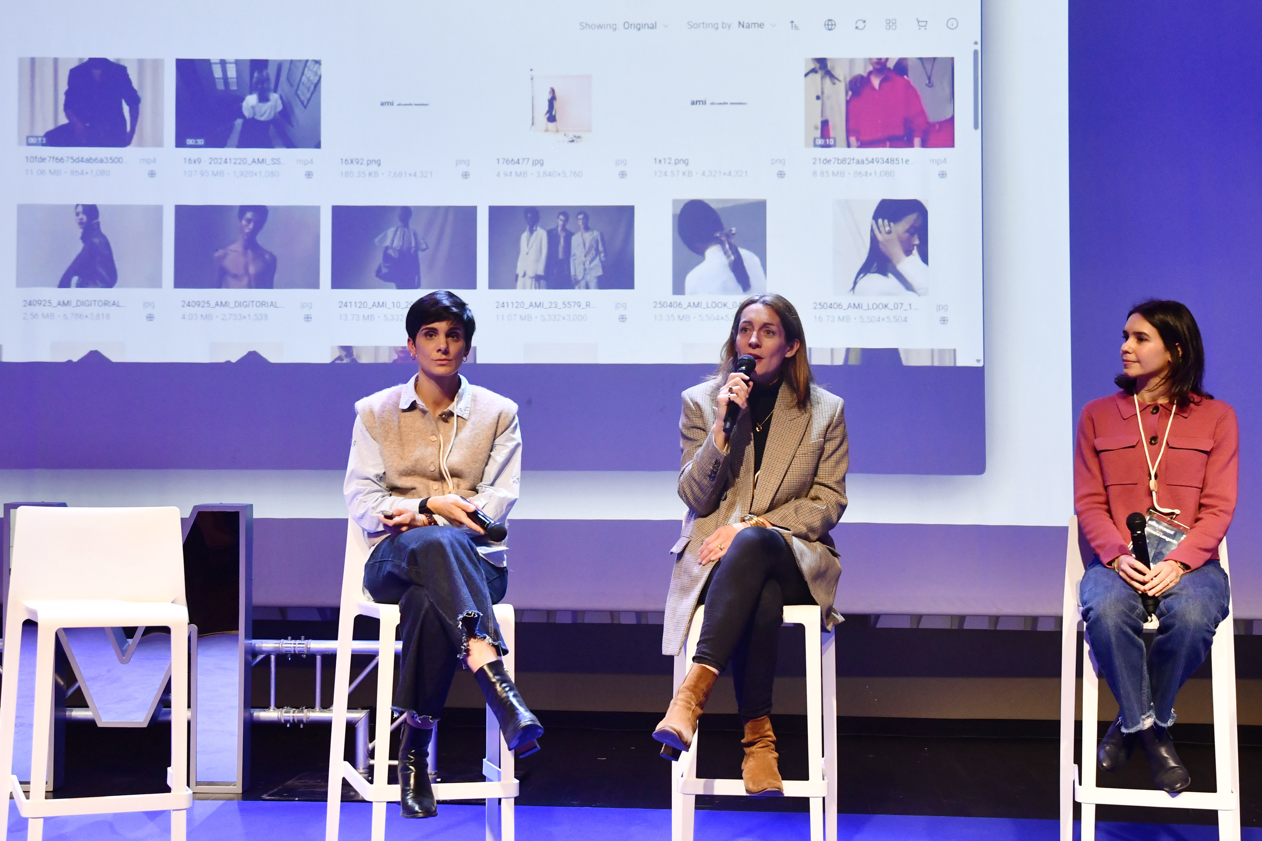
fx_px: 1718
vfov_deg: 27.5
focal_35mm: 49
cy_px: 412
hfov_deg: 40.3
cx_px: 619
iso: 1600
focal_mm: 32
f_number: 5.6
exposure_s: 1/80
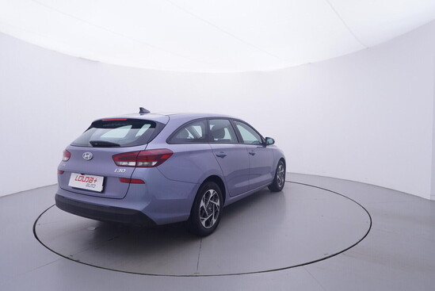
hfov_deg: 77.3
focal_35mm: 22
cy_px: 146
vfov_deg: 56.2
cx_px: 218
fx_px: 272
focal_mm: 15
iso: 200
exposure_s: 1/80
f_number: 5
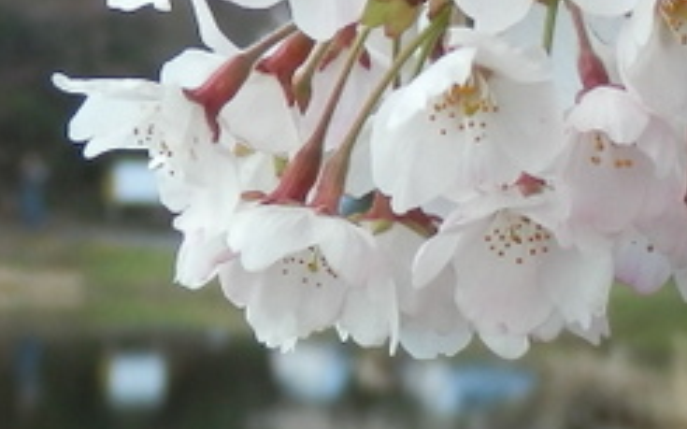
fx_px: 5354
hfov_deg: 7.3
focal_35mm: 286
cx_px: 628
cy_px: 42
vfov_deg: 4.6
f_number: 4.4
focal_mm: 11.9
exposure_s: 1/160
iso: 80
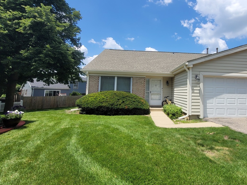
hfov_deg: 86.2
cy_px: 79
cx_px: 153
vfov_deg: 71.2
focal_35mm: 18
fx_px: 128
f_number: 2.2
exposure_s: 1/1983
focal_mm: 2.2
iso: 64
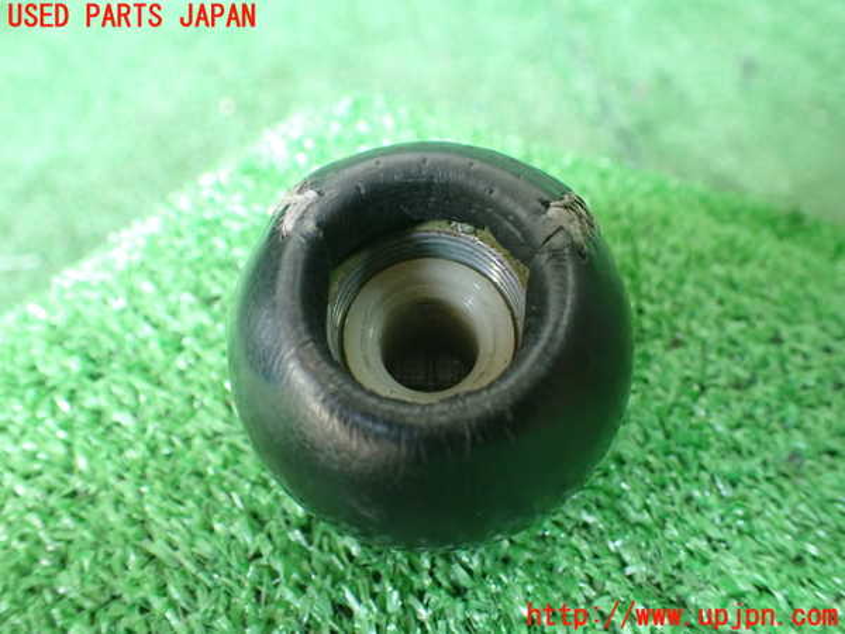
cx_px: 422
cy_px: 317
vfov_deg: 46.8
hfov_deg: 60.0
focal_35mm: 30
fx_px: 732
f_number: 2.3
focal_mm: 5.4
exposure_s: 1/100
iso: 800
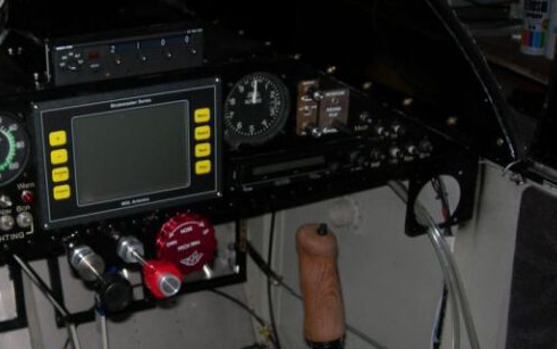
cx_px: 133
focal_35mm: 63
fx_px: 956
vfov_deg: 20.6
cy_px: 236
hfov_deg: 31.8
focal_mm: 7.8
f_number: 2.8
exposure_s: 1/60.1
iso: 50
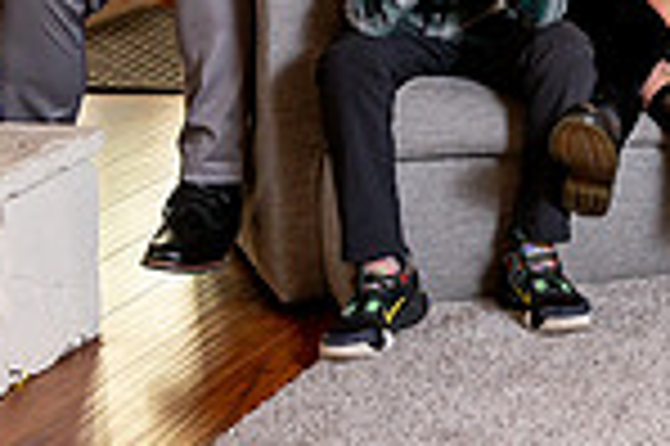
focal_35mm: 148
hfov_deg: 13.0
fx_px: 2751
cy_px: -223
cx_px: 1057
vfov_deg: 9.0
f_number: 5
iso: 500
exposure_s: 1/200
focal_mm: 38
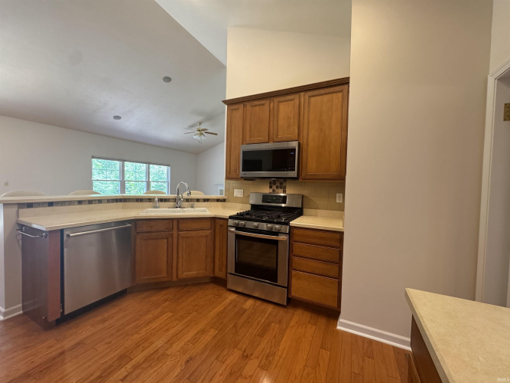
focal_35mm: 14
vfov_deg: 85.7
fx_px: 206
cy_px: 192
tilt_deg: -2.3
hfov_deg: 102.1
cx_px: 255
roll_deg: -1.7
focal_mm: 2.22
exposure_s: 1/60
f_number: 2.2
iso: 250
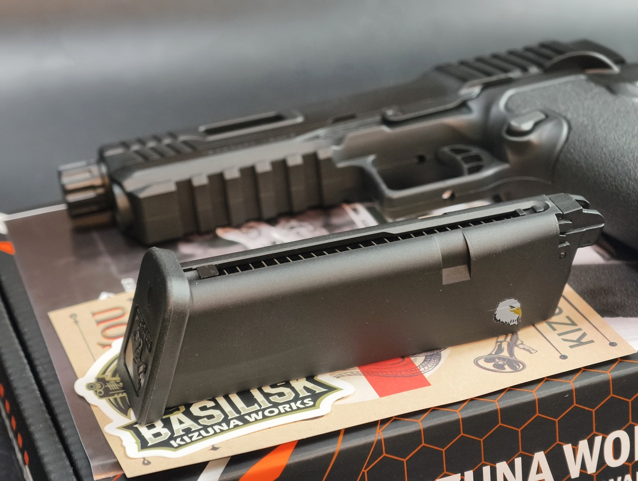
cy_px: 240
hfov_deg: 23.0
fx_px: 1569
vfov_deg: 17.4
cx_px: 319
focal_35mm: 85
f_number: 2.67
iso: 806
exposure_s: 1/10
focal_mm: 22.48
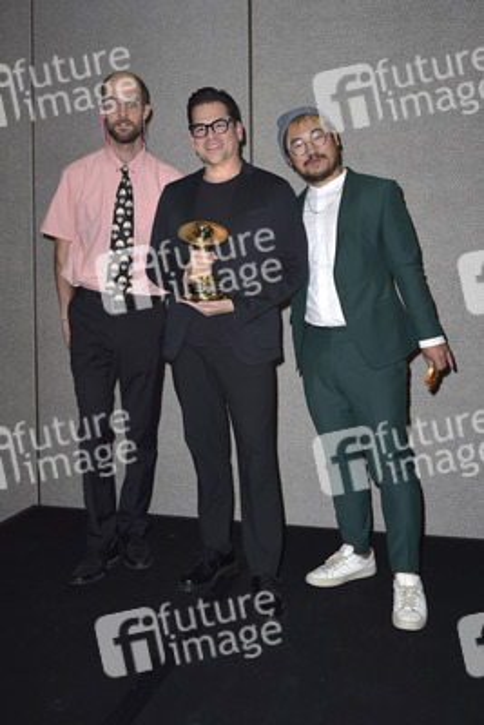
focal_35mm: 32
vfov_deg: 58.7
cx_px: 242
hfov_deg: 41.1
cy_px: 362
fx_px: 645
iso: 500
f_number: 6.3
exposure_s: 1/250
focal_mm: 32
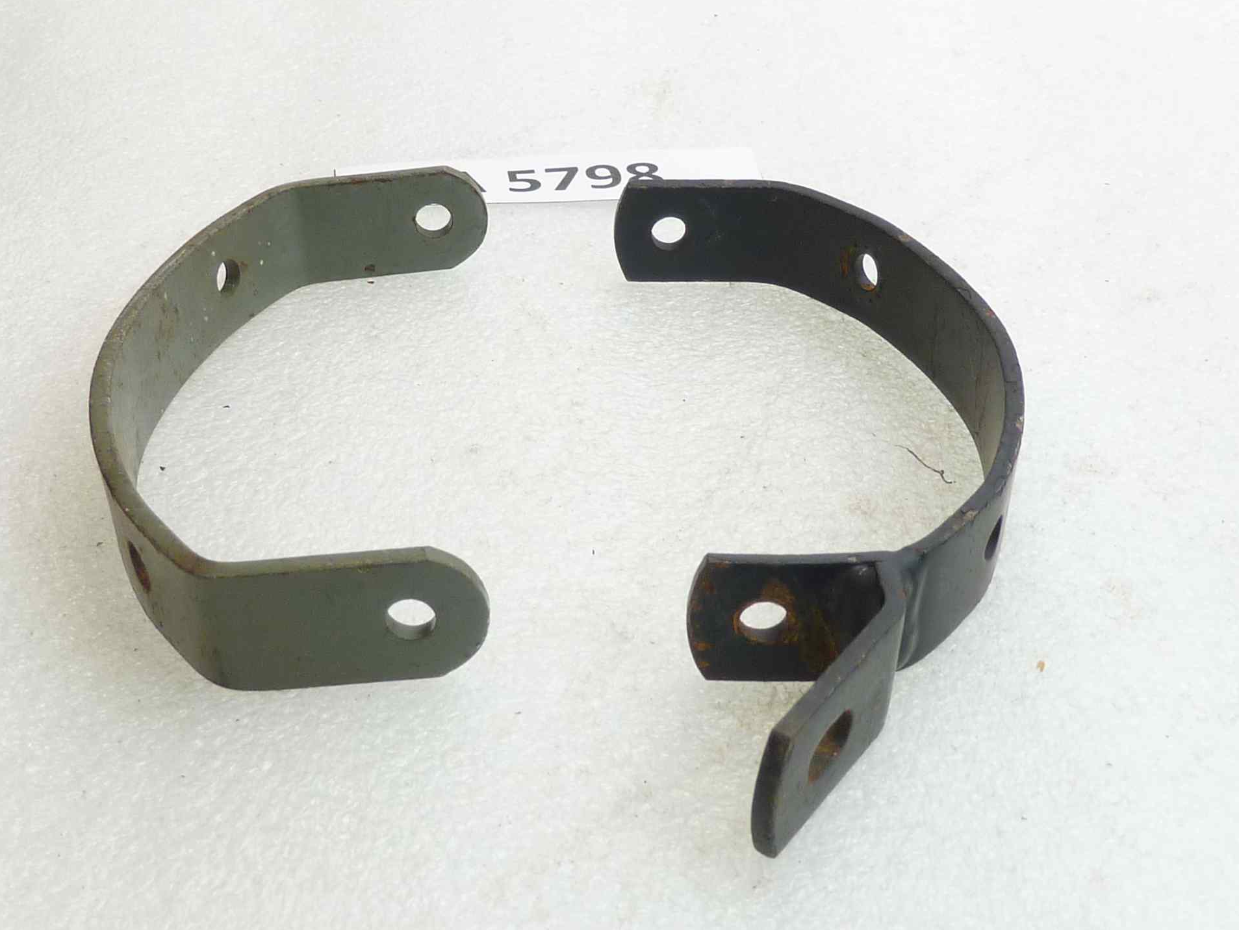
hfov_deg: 37.5
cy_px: 495
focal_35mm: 51
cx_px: 559
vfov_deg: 28.6
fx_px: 1826
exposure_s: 1/20
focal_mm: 4.4
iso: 80
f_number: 3.3
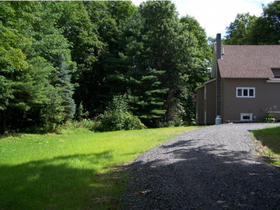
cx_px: 140
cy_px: 105
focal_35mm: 38
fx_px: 308
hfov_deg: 49.0
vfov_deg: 37.8
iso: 80
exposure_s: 1/640
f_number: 2.8
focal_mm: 6.3
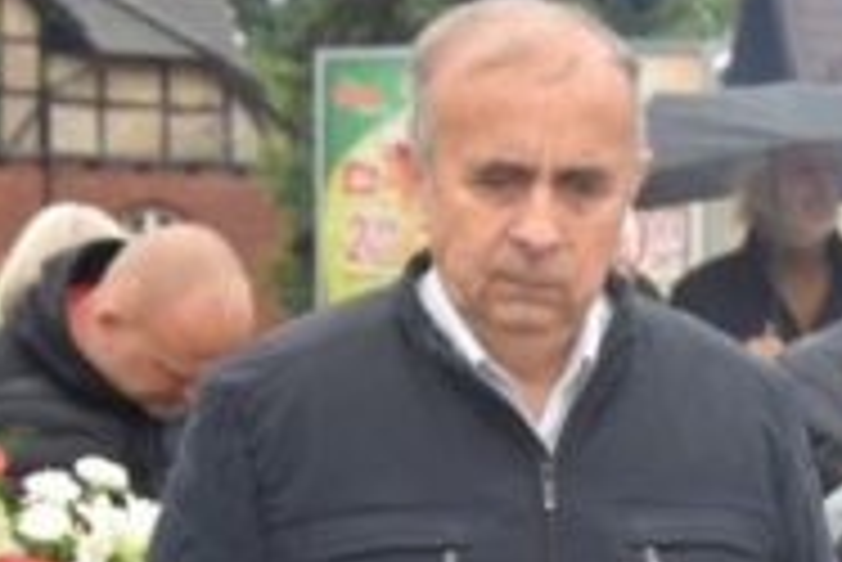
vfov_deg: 6.9
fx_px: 4611
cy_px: 643
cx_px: 977
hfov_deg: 10.3
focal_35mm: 197
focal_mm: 32
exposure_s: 1/125
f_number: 5.6
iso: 500
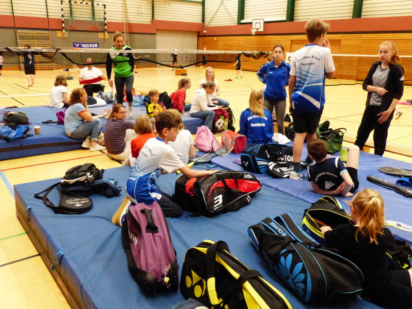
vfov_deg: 46.8
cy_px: 154
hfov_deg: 60.0
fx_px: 357
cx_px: 206
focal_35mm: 30
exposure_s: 1/125
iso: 1600
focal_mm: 5.4
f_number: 3.5
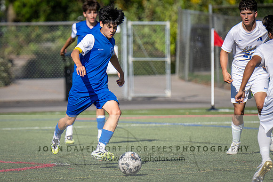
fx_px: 3876
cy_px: 82
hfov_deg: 4.0
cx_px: 91
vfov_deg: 2.7
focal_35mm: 511
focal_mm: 340
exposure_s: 1/2000
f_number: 5.6
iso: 400
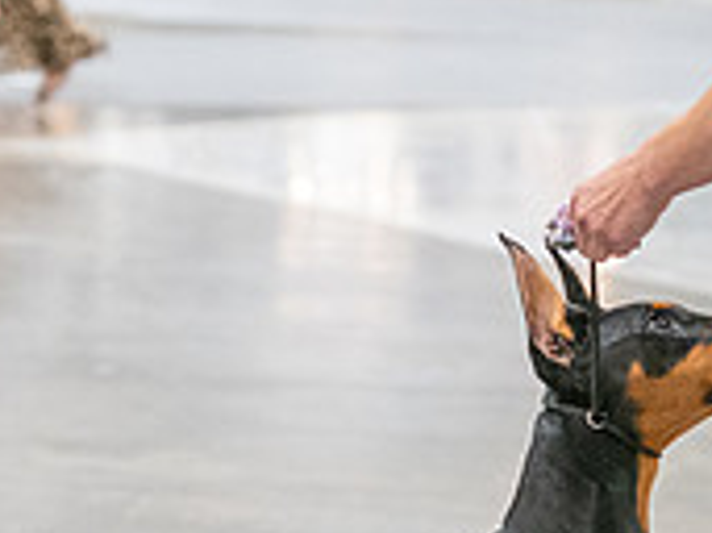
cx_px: 396
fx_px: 4707
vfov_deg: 6.5
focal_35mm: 229
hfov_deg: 8.6
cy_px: 464
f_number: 2.8
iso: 6400
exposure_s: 1/250
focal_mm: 70
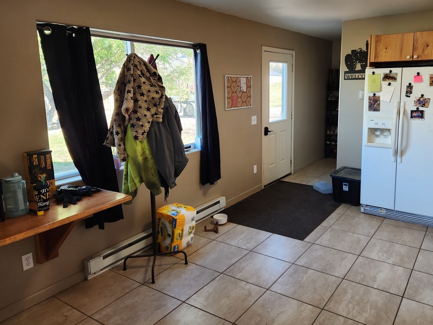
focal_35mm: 28
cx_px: 261
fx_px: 350
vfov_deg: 49.6
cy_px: 137
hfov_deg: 62.8
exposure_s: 1/120
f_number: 1.8
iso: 125
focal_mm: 5.4
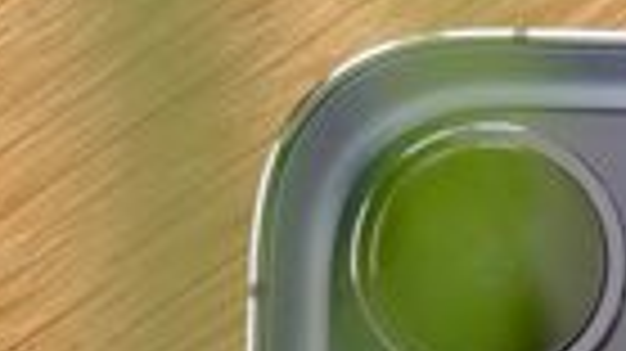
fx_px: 13885
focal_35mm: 837
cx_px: 869
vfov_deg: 1.4
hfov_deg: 2.6
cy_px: 1017
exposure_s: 1/100
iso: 500
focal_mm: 56.08
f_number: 5
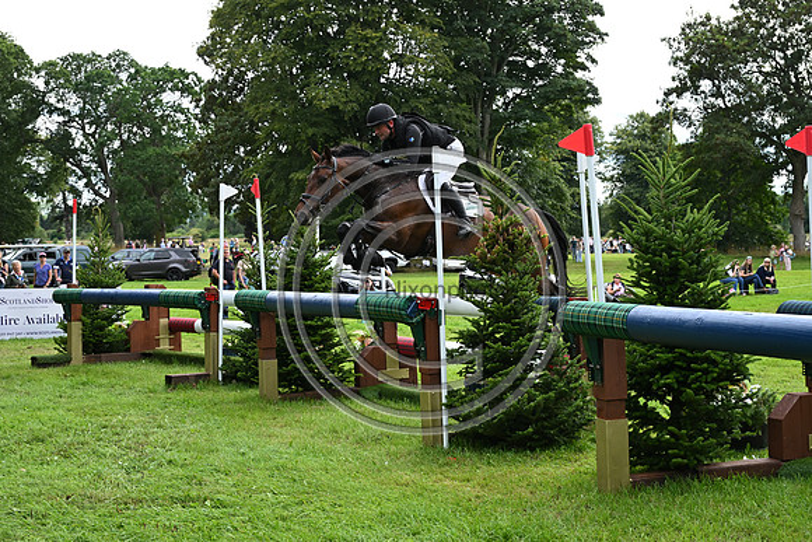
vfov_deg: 26.0
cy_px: 271
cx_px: 406
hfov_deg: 38.2
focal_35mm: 52
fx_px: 1173
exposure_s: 1/1250
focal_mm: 52
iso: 1250
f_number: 5.6
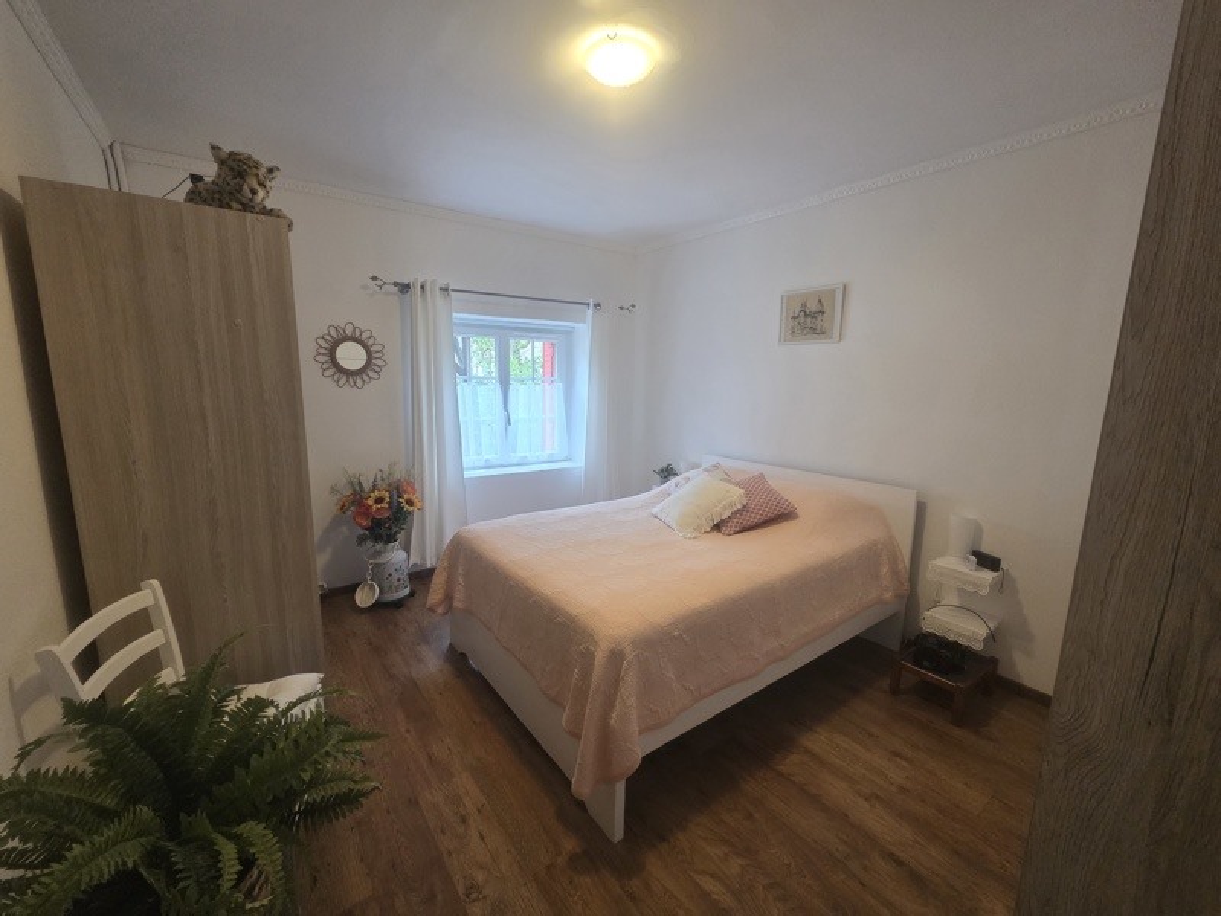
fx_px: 459
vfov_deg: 89.9
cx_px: 610
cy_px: 458
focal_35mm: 13
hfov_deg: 106.2
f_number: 2.2
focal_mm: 2.2
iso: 500
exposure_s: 1/50
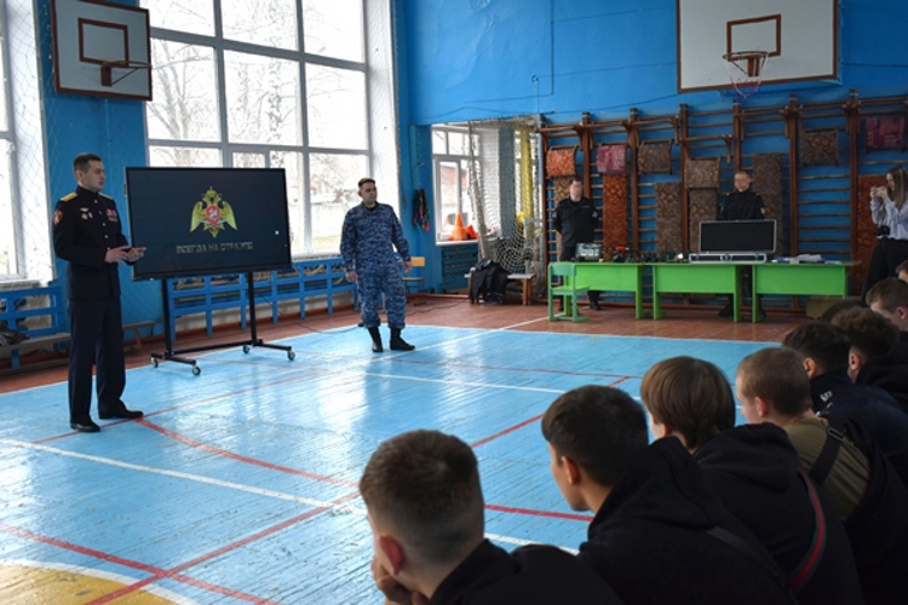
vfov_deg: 36.9
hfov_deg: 53.1
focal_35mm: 36
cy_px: 302
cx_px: 454
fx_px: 908
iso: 400
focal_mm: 24
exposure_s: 1/250
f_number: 4.5
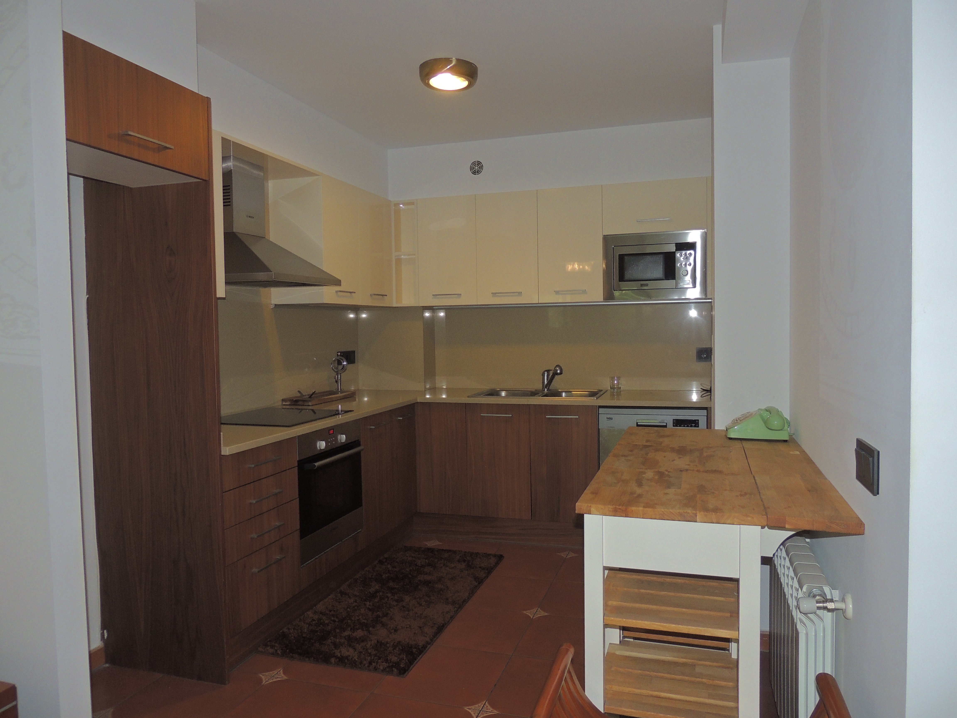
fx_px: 664
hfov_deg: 71.6
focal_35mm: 24
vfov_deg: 56.8
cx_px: 478
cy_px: 359
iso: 200
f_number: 3
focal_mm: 4.3
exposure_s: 1/30
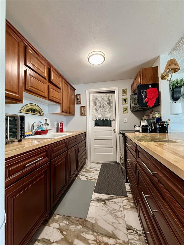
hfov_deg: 85.7
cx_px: 92
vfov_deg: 102.1
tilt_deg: +1.8
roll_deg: +1.1
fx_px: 99
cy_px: 122
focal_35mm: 14
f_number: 2.2
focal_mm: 2.22
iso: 250
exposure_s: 1/60
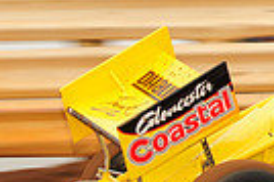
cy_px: 49
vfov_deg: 2.0
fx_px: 5086
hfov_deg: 3.1
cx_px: 491
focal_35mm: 669
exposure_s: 1/320
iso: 500
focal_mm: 155
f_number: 8
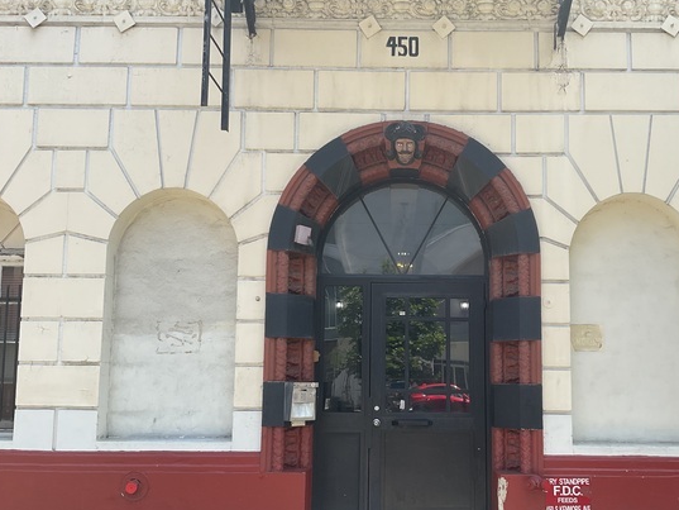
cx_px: 404
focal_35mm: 36
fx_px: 706
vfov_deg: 39.5
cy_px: 308
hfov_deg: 51.0
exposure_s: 1/540
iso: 16
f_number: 1.8
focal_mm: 3
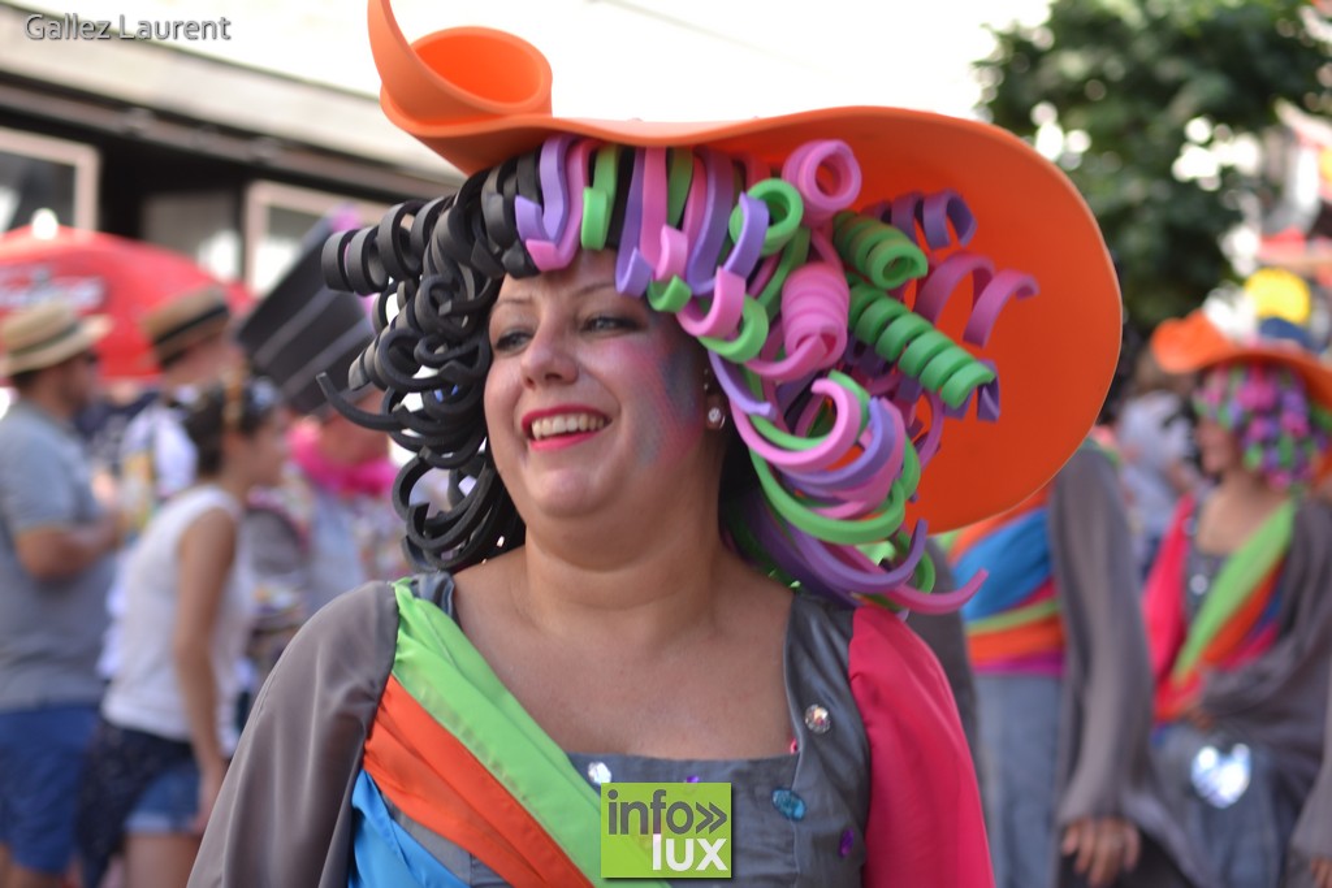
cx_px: 666
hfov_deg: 24.2
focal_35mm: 84
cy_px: 444
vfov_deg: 16.3
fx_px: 3108
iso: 100
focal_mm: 56
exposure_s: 1/250
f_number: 2.8
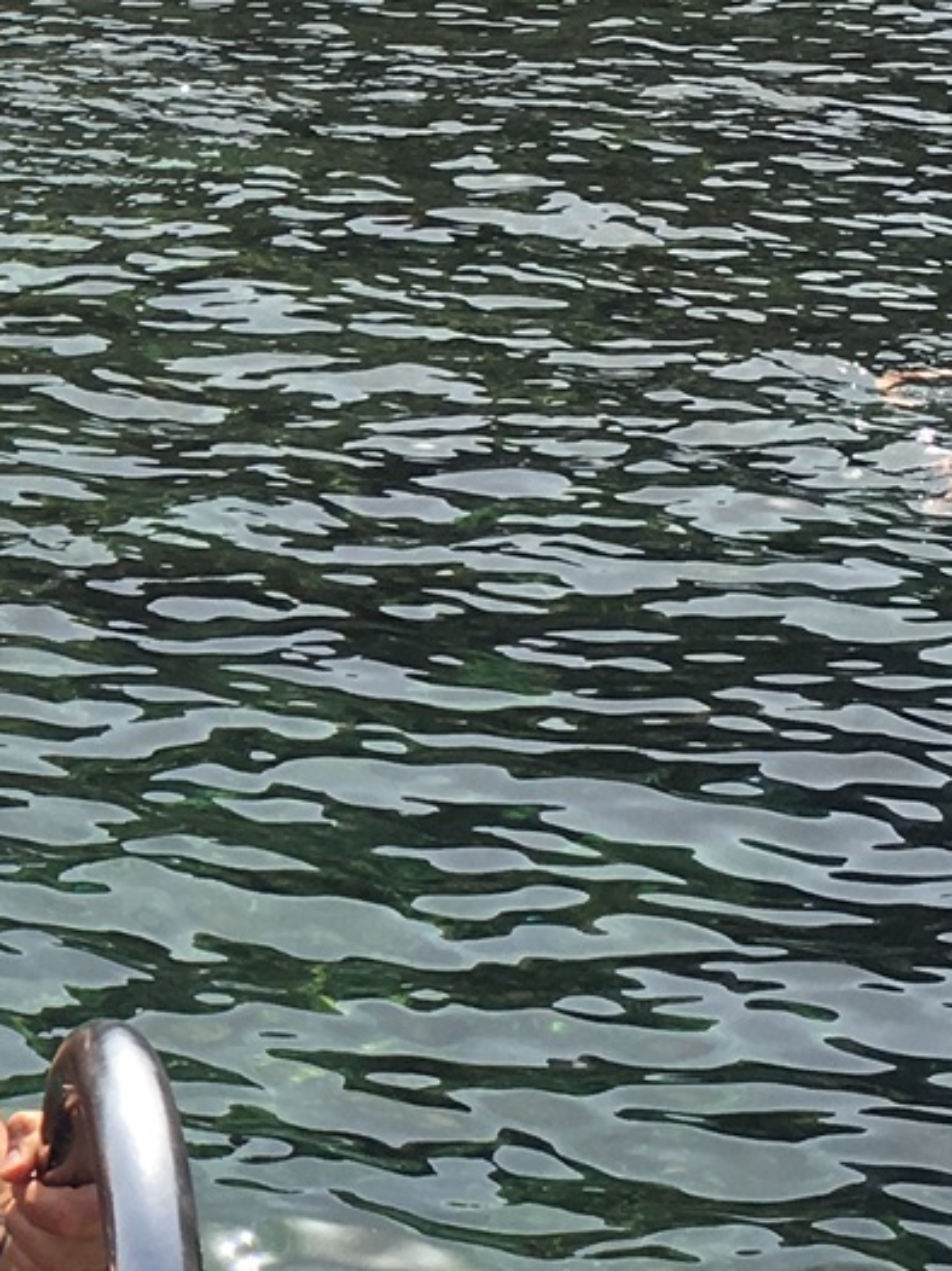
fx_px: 4147
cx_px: -469
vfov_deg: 17.4
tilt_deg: -11.5
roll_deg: -3.3
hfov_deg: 12.5
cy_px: 580
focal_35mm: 113
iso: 25
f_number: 2.2
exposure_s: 1/1166
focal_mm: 4.15
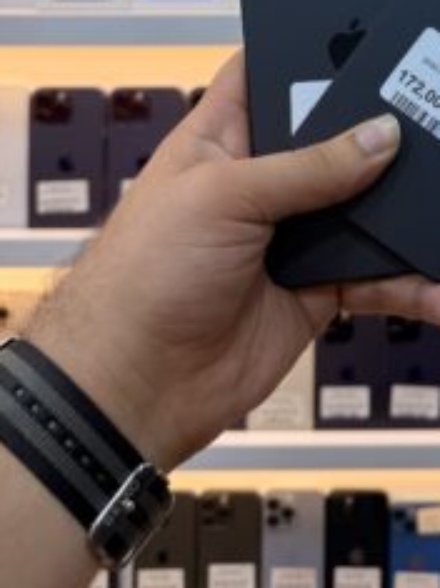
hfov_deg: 26.6
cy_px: 13
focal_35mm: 51
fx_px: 865
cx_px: 464
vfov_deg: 34.4
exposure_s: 1/504
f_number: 1.78
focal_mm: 6.76
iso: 80
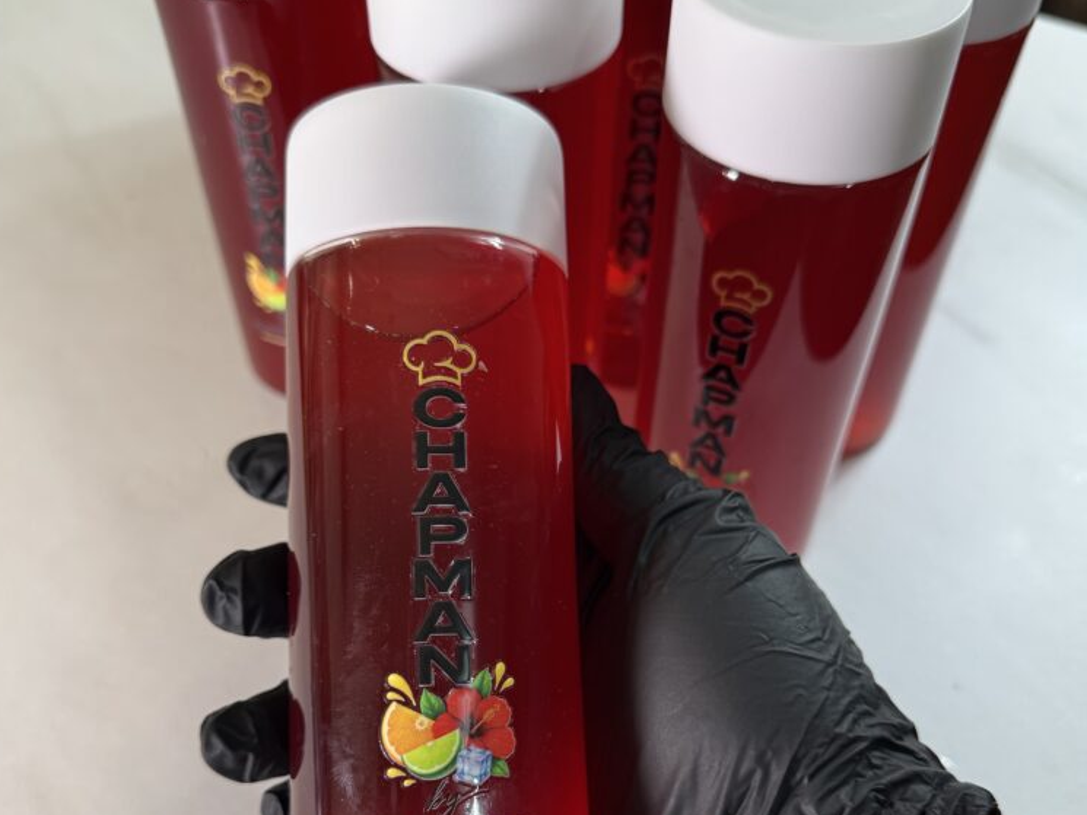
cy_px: 554
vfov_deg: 42.3
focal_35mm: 33
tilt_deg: -51.9
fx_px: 1036
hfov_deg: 55.3
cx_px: 540
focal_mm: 6.76
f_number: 1.78
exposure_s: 1/121
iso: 125
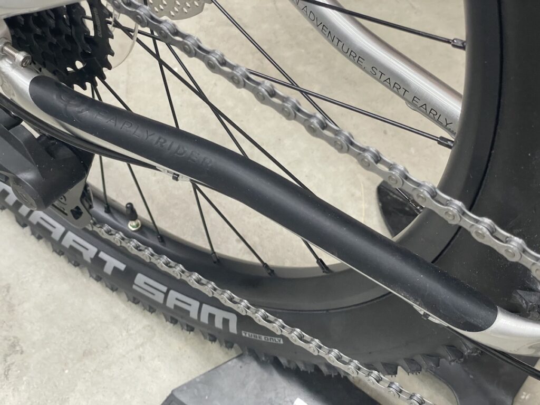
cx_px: 270
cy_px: 202
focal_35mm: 52
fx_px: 811
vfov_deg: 28.0
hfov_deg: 36.8
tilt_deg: -58.5
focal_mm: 6
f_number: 2
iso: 250
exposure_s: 1/60
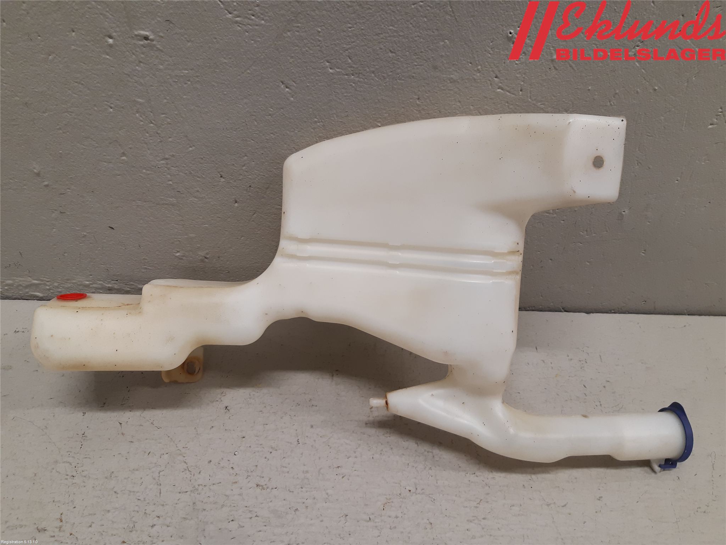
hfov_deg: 67.3
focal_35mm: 26
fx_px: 545
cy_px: 272
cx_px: 363
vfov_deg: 53.1
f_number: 1.7
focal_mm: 3.93
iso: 100
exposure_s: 1/50
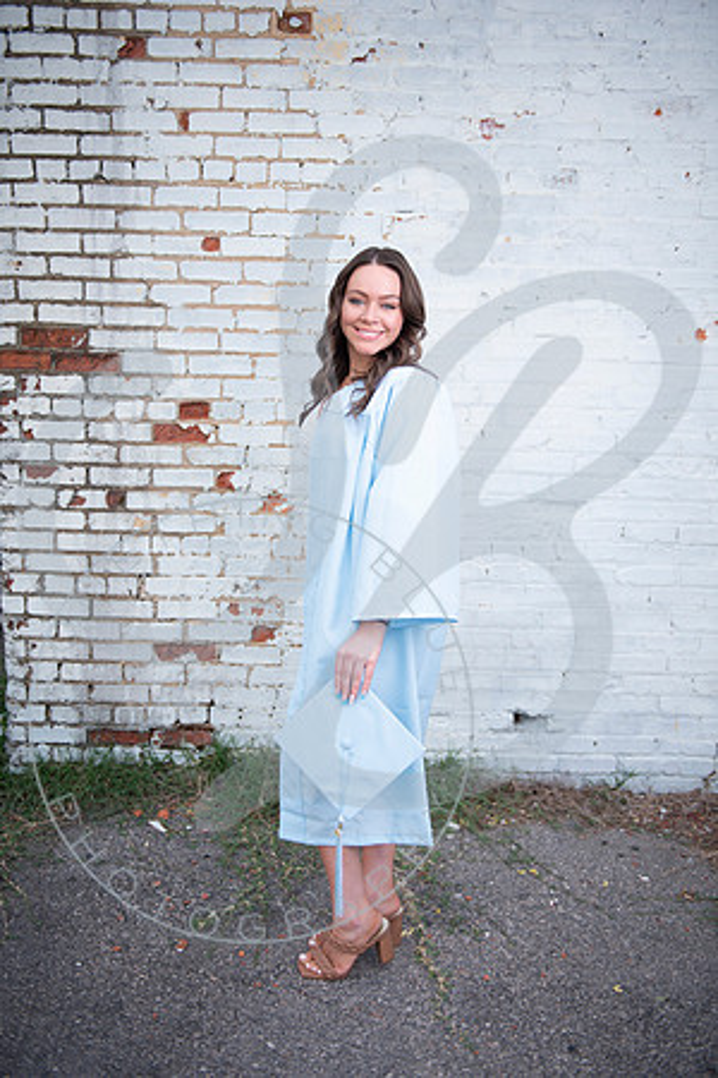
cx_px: 359
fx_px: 1017
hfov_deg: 38.9
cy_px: 539
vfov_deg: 55.8
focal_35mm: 34
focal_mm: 34
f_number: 2.8
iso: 100
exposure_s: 1/400
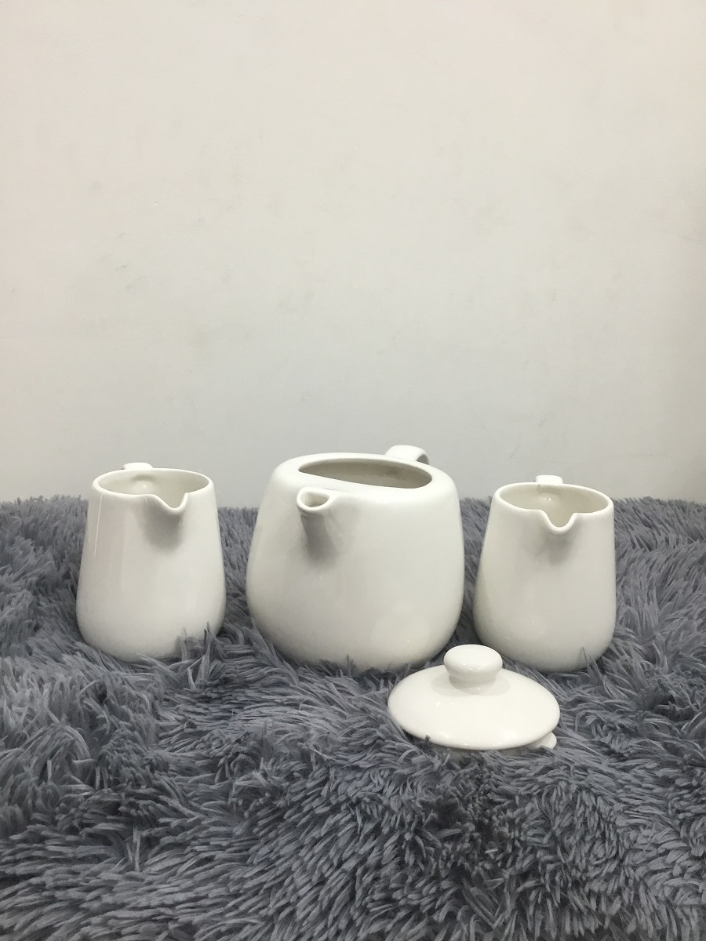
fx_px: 843
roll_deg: -1.2
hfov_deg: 45.4
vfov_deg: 58.4
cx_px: 353
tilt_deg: -14.9
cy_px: 470
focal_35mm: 31
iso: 80
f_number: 2.4
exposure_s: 1/33
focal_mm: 3.3
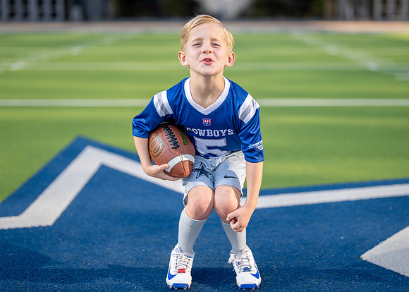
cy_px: 122
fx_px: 740
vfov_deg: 22.3
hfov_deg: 30.9
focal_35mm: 64
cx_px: 217
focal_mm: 50
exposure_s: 1/4000
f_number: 1.2
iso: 125
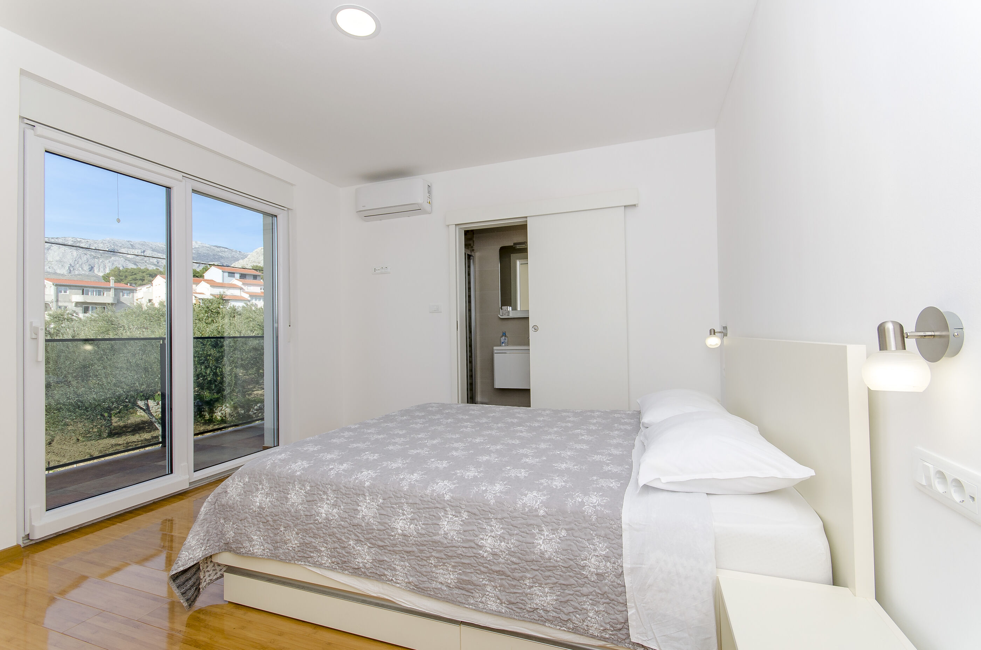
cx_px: 490
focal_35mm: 15
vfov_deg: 77.1
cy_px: 325
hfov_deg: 100.5
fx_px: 408
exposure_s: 1/200
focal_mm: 10
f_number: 8
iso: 160
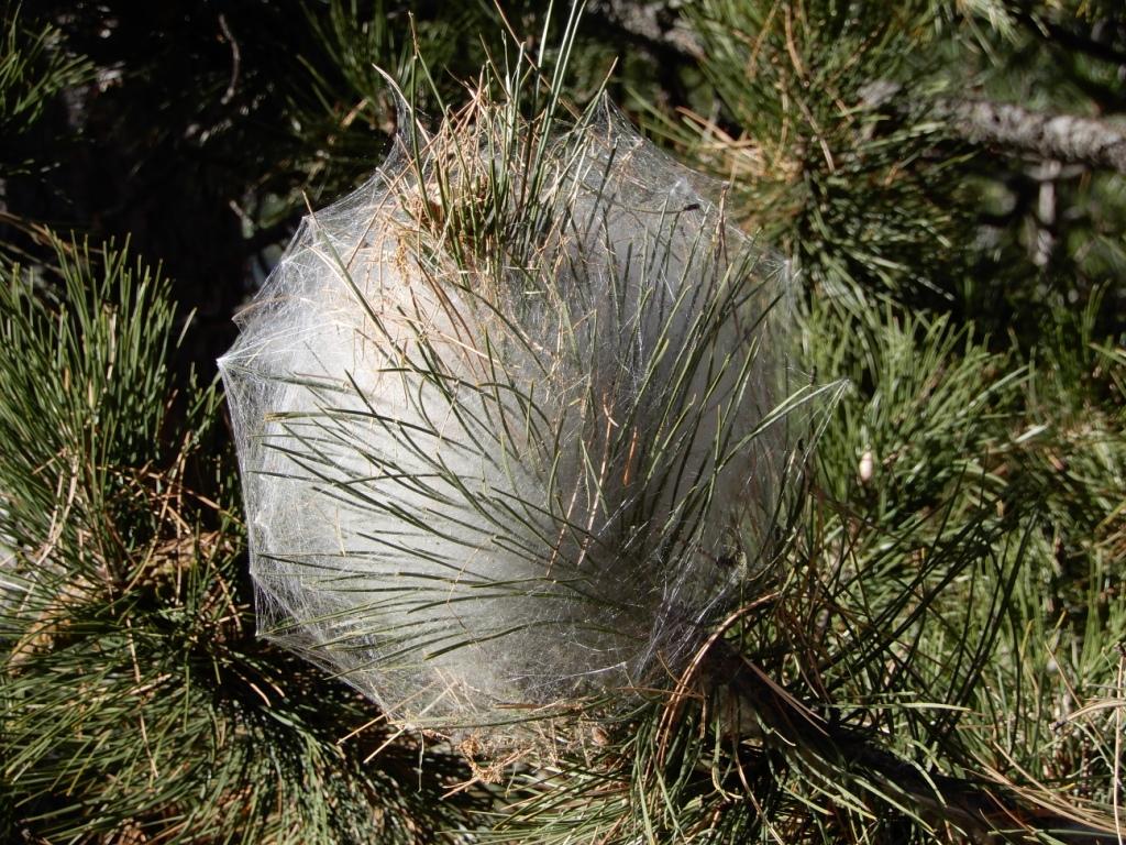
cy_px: 422
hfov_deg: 9.9
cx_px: 563
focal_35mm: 200
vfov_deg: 7.4
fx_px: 6506
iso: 80
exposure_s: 1/250
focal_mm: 35.7
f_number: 5.6
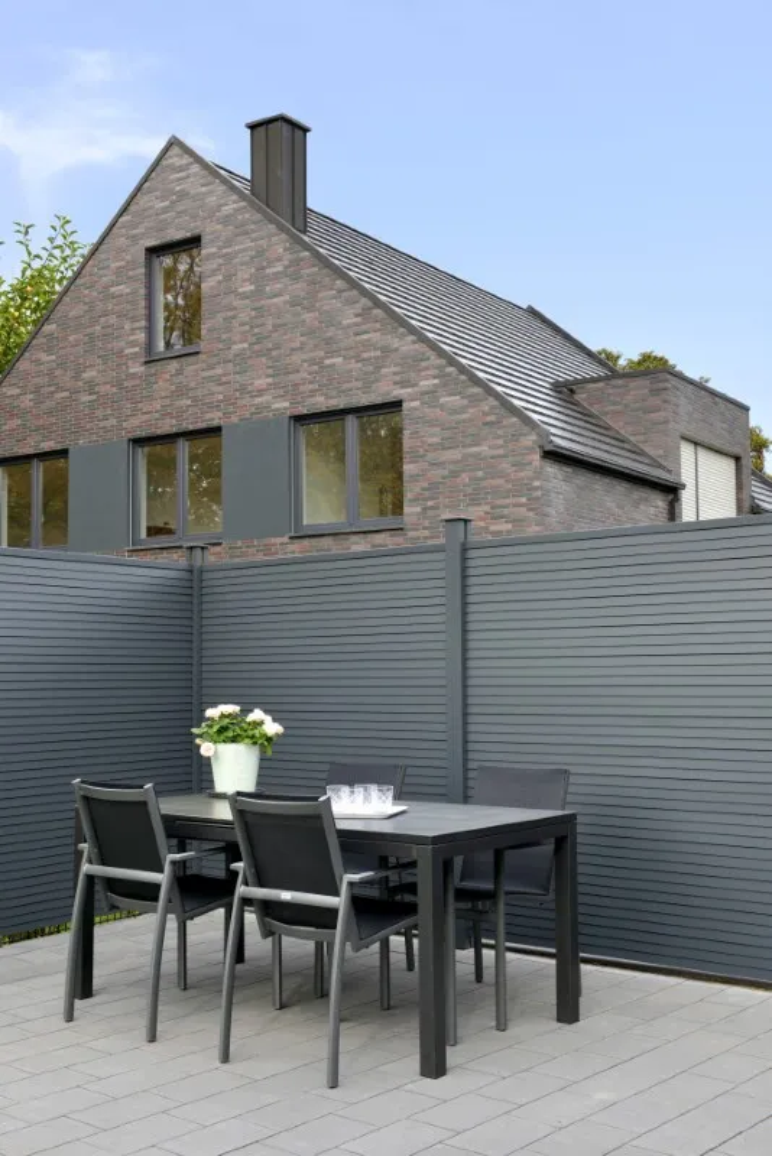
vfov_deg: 48.4
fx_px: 1285
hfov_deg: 33.4
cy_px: 578
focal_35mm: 40
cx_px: 386
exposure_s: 1/60
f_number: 10
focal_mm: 40
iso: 100
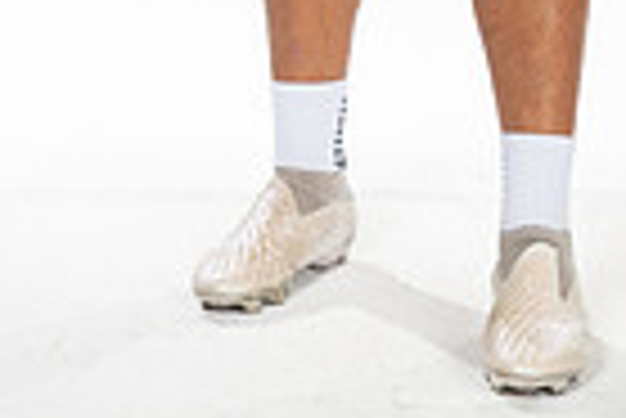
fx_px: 3499
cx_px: 419
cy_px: -526
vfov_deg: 6.6
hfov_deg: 10.2
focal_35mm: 201
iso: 800
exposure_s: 1/320
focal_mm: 62
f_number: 7.1
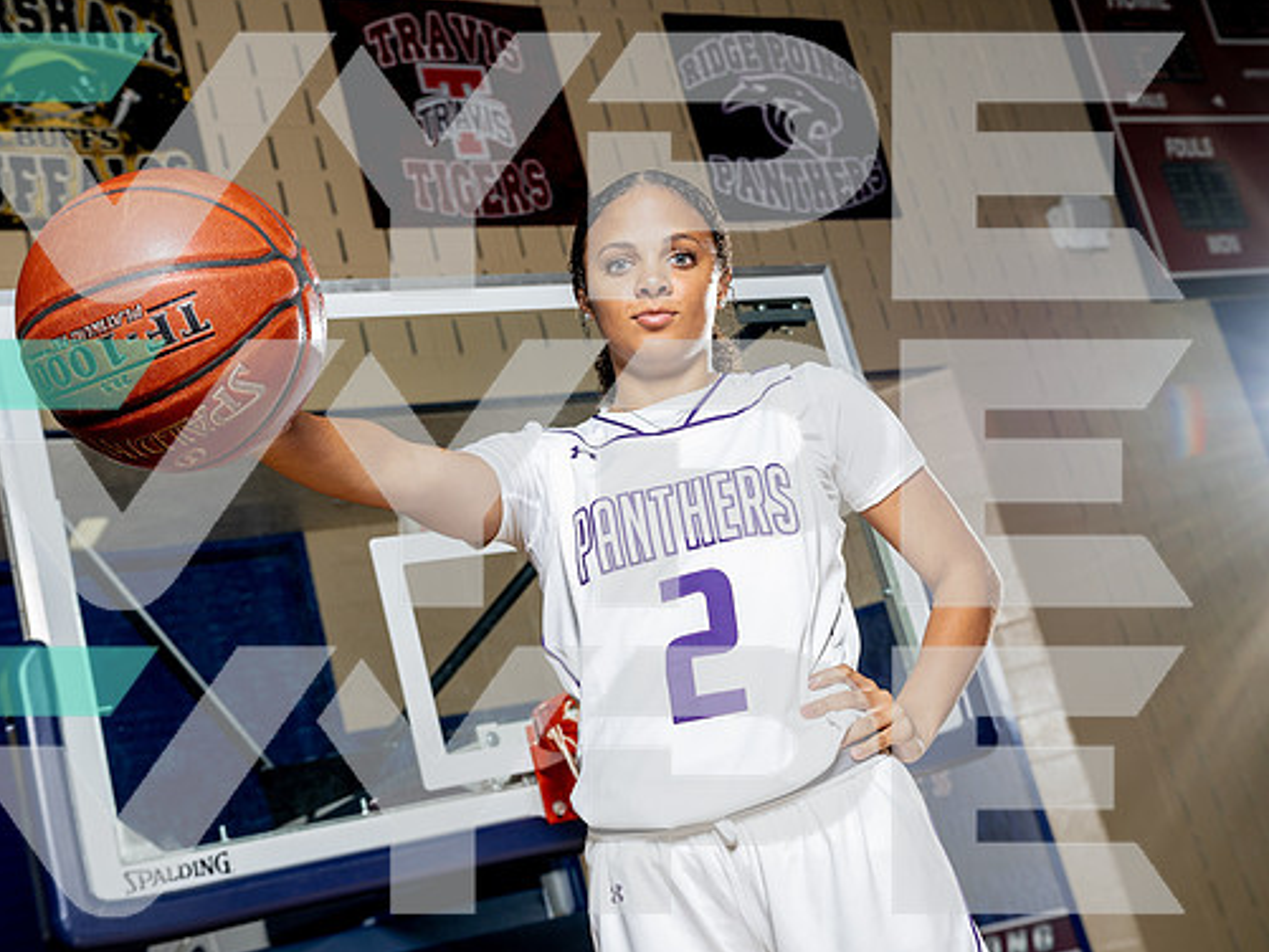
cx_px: 547
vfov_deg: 29.7
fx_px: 1797
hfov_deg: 38.8
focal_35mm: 49
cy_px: 475
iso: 400
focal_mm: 44
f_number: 5.6
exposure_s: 1/250
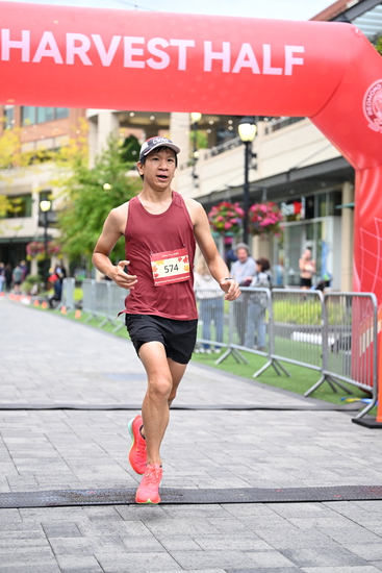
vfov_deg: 28.8
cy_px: 286
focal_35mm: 70
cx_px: 191
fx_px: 1113
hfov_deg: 19.5
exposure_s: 1/1600
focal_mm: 70
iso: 1250
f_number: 2.8
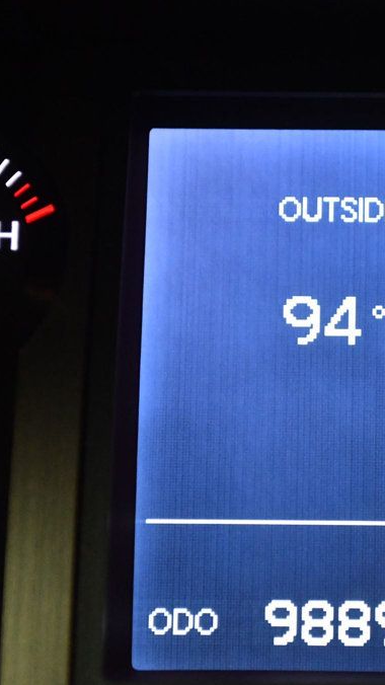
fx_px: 2161
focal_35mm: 119
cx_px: 369
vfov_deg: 18.0
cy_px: 344
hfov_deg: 10.1
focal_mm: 50
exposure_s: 1/60
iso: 5000
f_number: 5.6
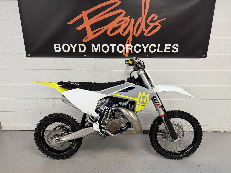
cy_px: 86
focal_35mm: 24
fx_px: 160
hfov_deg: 71.6
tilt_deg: -17.9
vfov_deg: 56.8
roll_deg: +0.0
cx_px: 116
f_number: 1.78
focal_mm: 6.76
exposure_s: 1/100
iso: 125
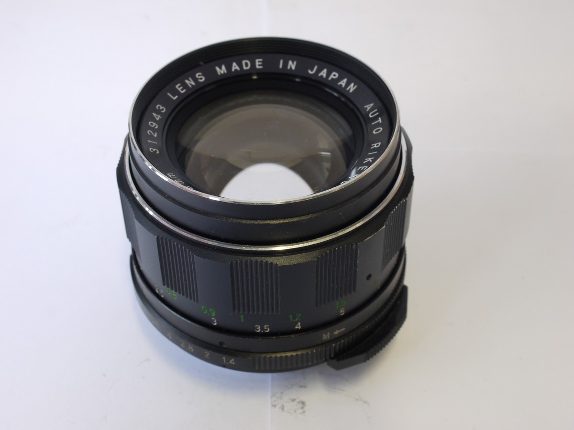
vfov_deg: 24.4
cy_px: 215
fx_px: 995
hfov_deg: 32.2
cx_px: 287
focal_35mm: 60
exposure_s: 1/13
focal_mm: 30
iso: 400
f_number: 10
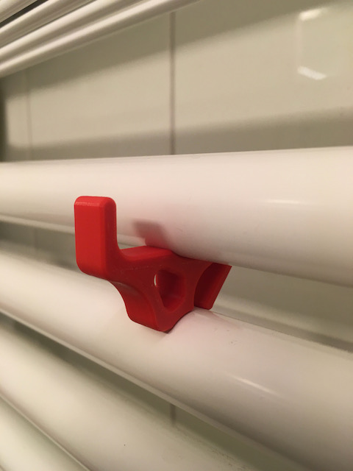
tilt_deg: -10.7
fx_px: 394
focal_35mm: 29
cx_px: 176
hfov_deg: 48.2
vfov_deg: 61.7
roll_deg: -1.2
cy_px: 236
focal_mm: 4.15
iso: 100
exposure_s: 1/33
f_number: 2.2
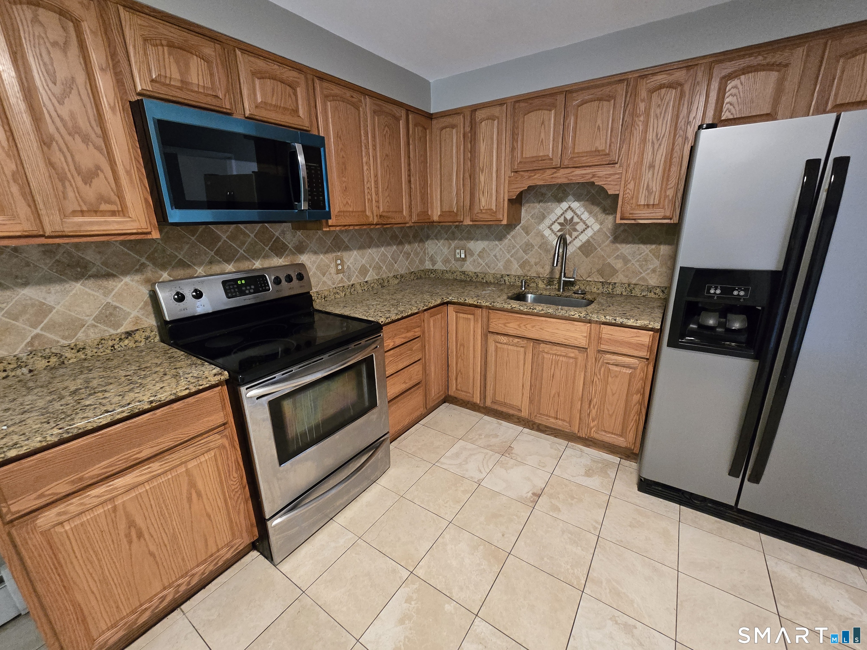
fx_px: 326
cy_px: 325
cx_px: 434
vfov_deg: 89.9
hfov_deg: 106.2
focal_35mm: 13
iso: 1000
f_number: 2.2
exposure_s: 1/60
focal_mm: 2.2
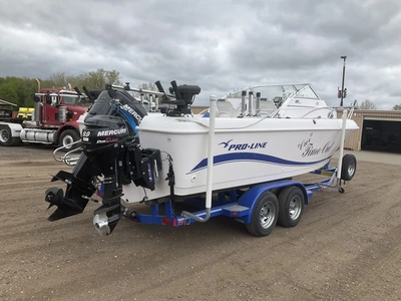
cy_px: 150
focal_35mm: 29
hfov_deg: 61.7
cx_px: 200
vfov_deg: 48.2
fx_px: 336
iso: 25
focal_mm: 3
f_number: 1.8
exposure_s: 1/1098
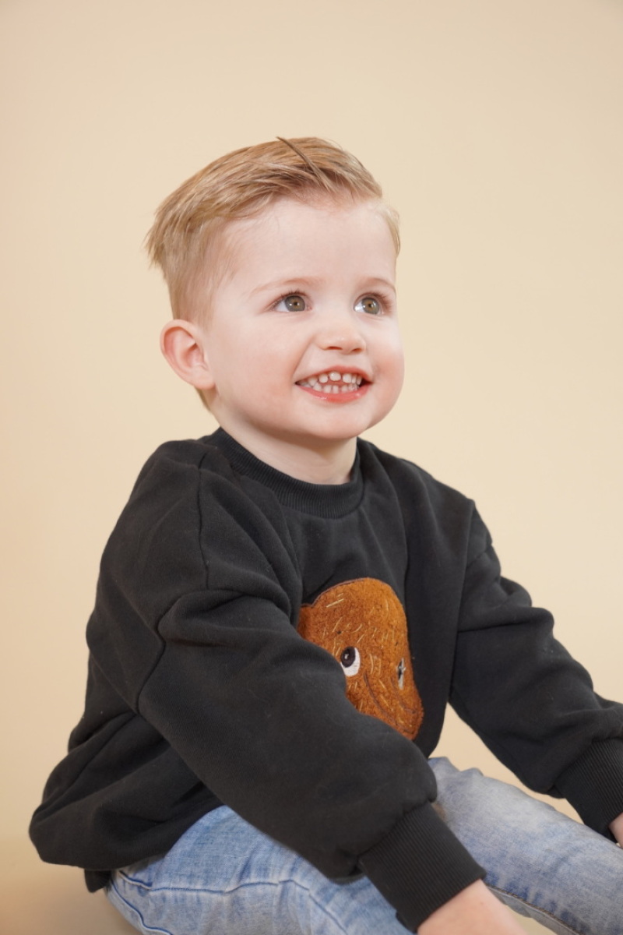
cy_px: 468
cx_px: 312
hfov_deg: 25.8
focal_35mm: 52
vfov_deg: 37.9
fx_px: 1363
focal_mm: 35
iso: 500
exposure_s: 1/160
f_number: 4
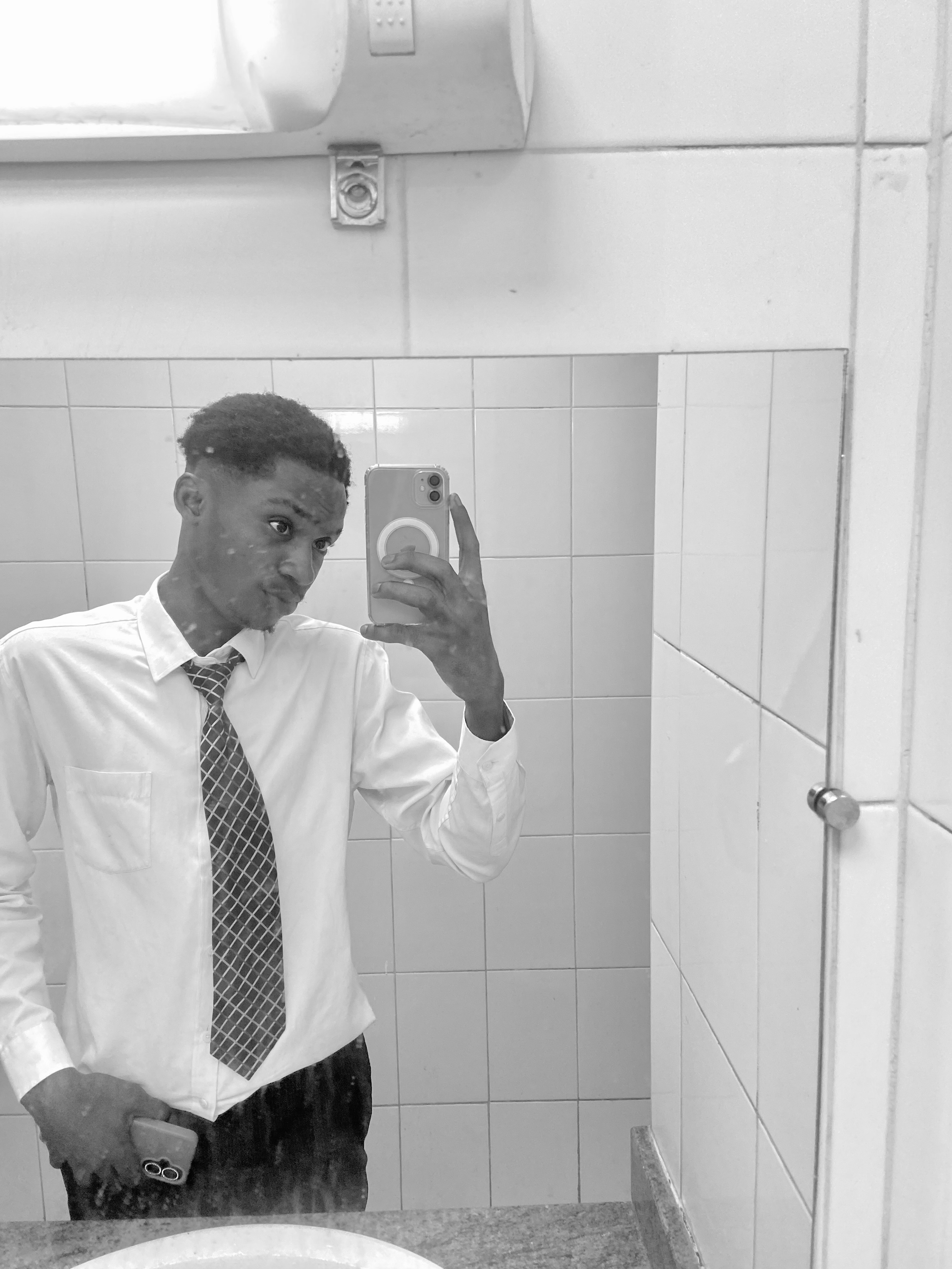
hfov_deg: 53.1
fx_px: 953
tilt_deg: -8.5
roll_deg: +1.2
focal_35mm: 26
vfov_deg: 67.3
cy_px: 634
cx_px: 476
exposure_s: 1/100
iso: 100
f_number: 1.8
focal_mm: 4.25
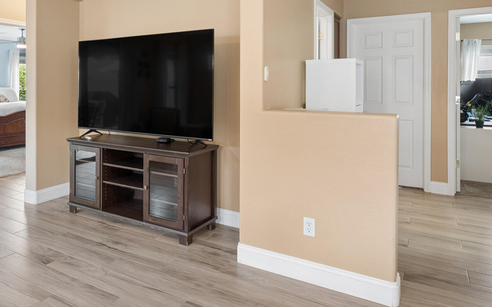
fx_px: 375
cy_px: 89
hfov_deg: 64.4
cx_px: 156
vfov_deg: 43.5
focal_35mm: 28
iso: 320
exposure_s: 1/6
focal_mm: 14
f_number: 9
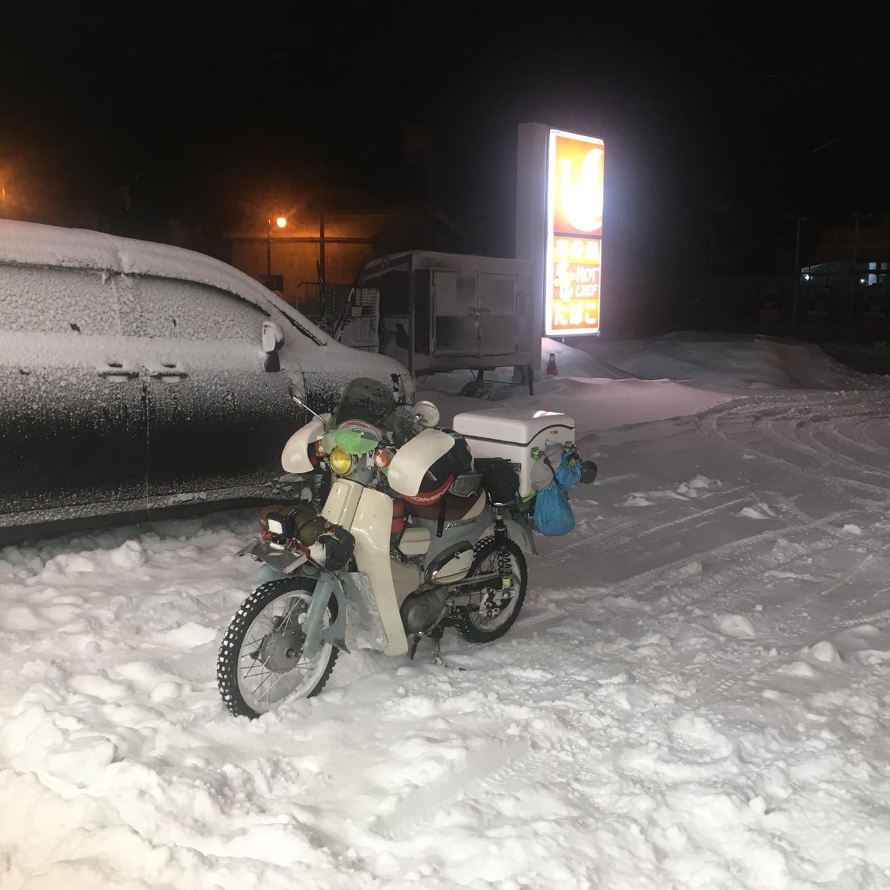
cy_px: 422
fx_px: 1047
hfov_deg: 46.0
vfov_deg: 46.0
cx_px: 475
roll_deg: +0.2
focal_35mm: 36
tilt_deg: -6.5
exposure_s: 1/30
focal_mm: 4.15
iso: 64
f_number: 2.2
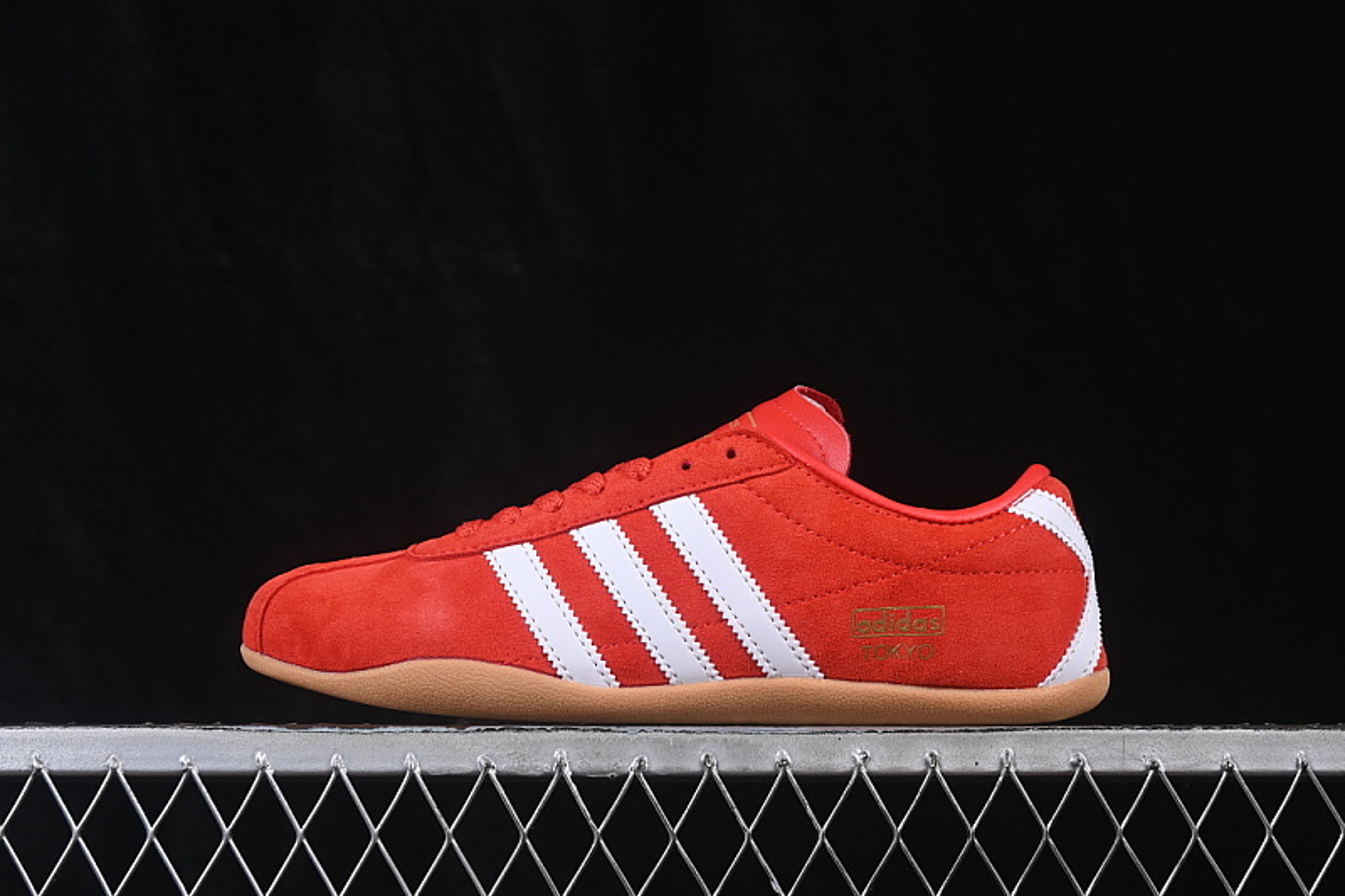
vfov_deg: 18.2
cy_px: 448
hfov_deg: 27.0
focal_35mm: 75
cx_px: 672
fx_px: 2801
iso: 160
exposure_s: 1/80
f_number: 8
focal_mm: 50
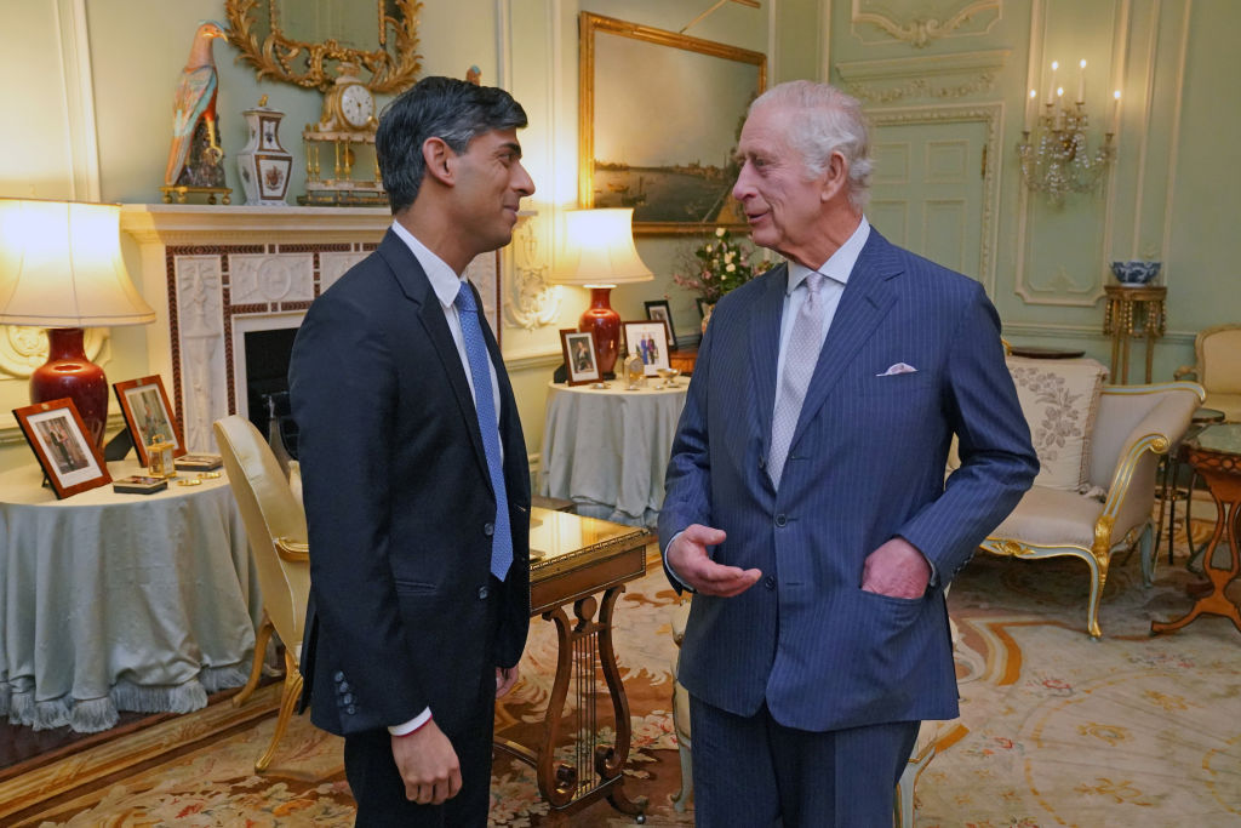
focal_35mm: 34
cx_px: 620
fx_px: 1172
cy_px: 414
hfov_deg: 55.8
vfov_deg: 38.9
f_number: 4.5
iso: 8000
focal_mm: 34
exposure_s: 1/320
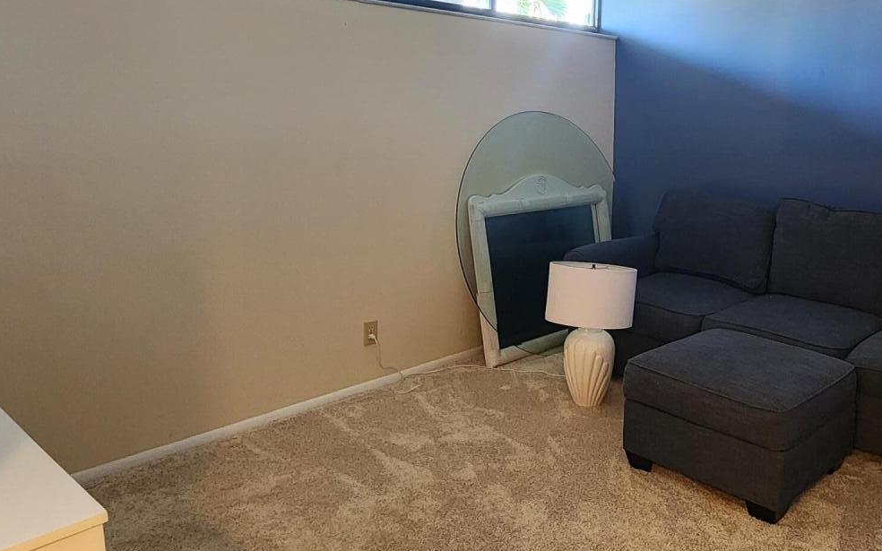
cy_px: 228
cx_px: 619
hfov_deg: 63.9
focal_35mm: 28
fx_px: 673
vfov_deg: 44.4
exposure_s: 1/30
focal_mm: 2.2
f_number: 2.2
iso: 320
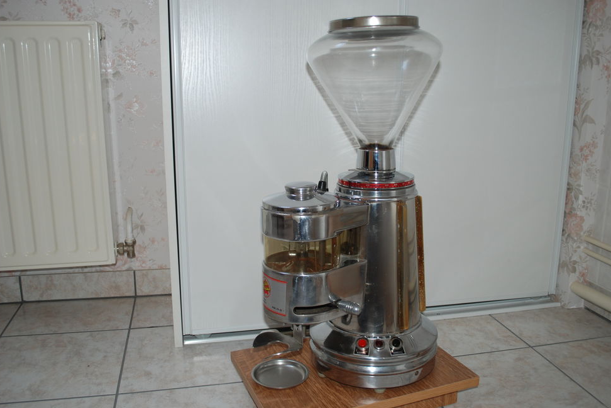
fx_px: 577
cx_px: 306
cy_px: 201
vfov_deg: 38.9
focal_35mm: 34
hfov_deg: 55.8
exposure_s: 1/60
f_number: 4
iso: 200
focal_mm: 22
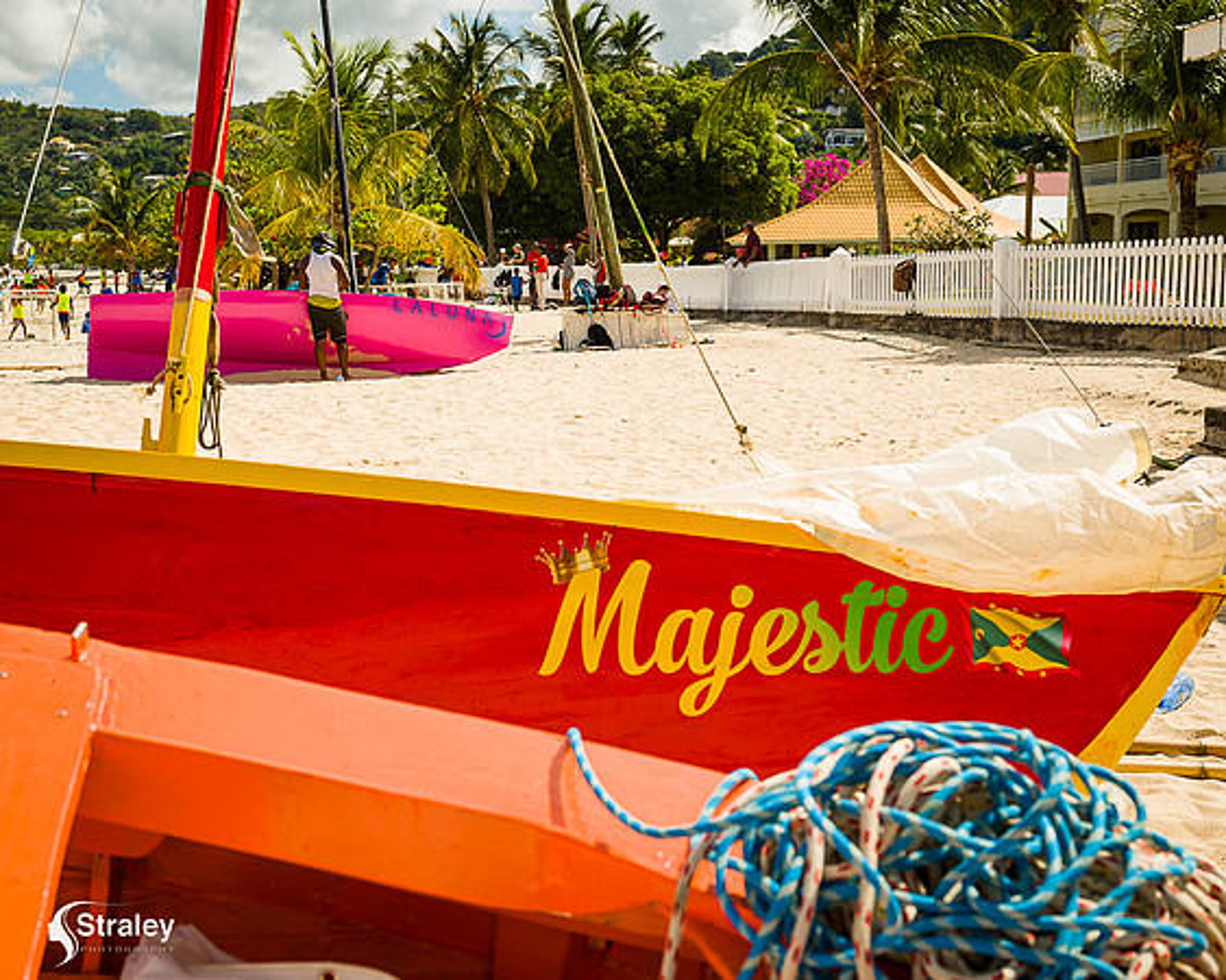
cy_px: 490
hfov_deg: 37.6
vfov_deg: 30.5
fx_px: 1797
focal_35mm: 50
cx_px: 561
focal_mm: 44
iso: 64
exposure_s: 1/320
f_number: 6.3
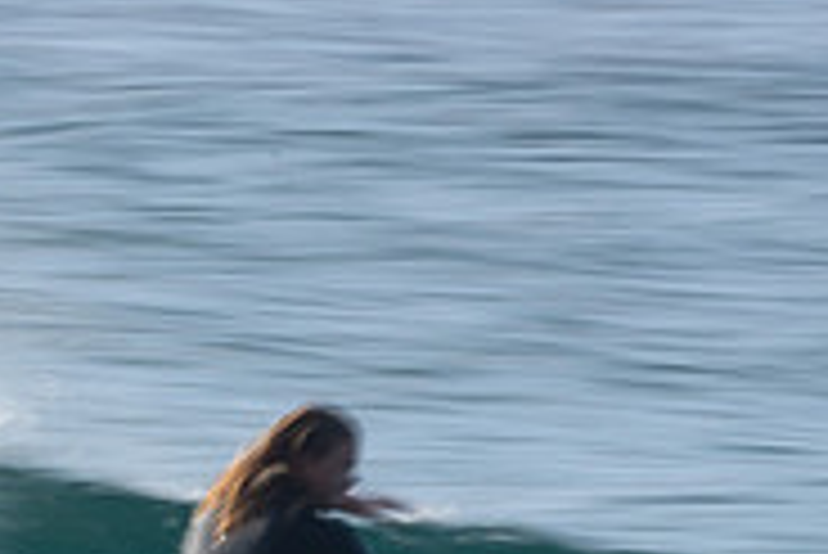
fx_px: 54505
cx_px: 63
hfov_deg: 0.9
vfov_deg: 0.6
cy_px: 696
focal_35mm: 2368
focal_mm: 500
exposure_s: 1/20
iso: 125
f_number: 25
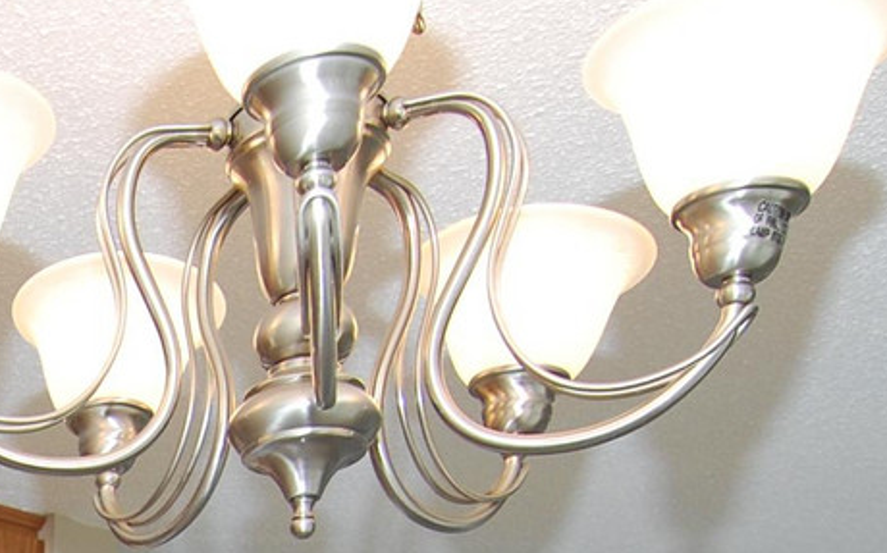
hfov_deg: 27.6
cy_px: 977
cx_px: -239
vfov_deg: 17.2
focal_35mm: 63
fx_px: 1520
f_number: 4.5
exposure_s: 1/80
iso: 200
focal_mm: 11
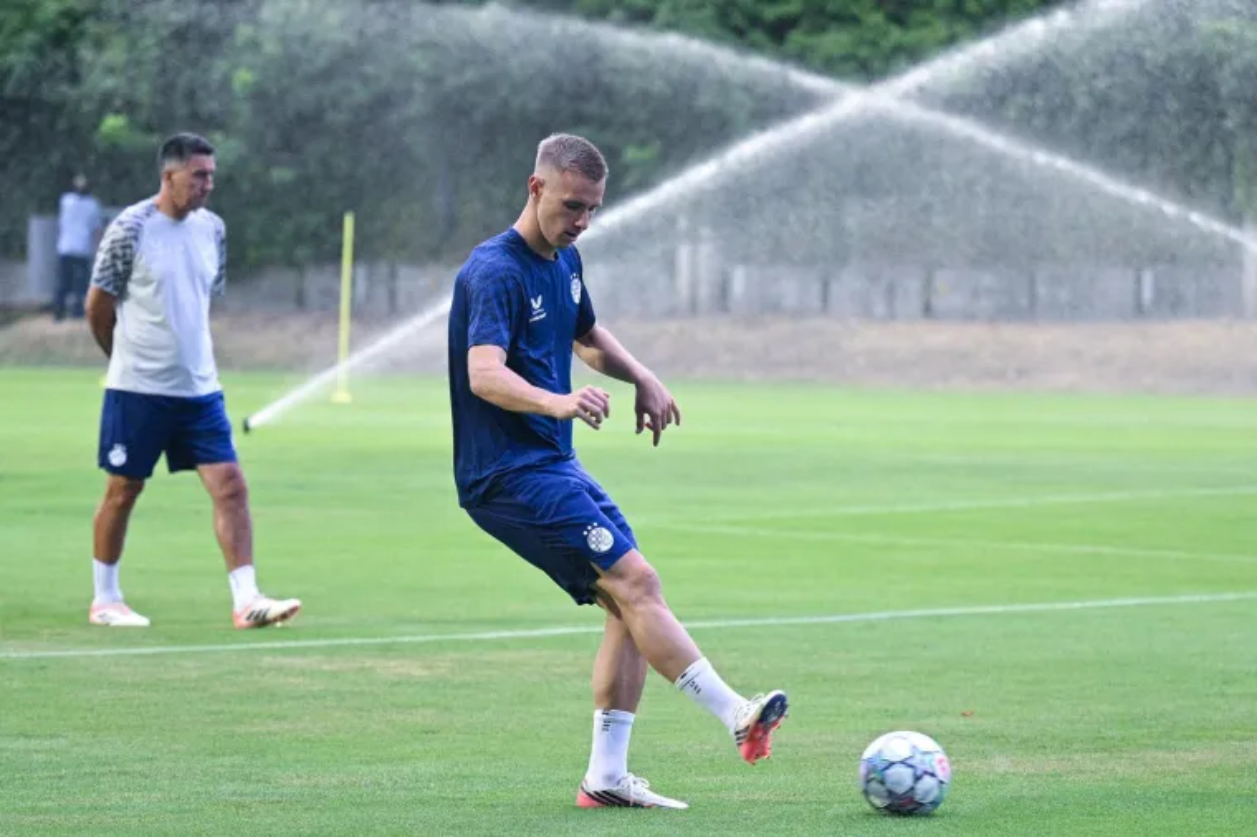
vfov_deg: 9.3
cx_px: 628
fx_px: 5165
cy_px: 418
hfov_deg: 13.9
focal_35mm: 148
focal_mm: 99
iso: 3200
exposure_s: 1/1000
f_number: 2.8
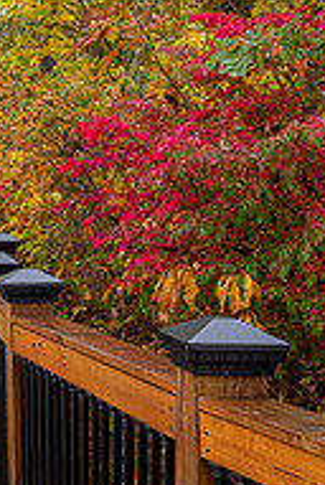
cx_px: -190
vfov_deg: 21.5
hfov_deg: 13.6
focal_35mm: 94
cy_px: 138
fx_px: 1268
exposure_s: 1/1.43
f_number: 13
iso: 100
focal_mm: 31
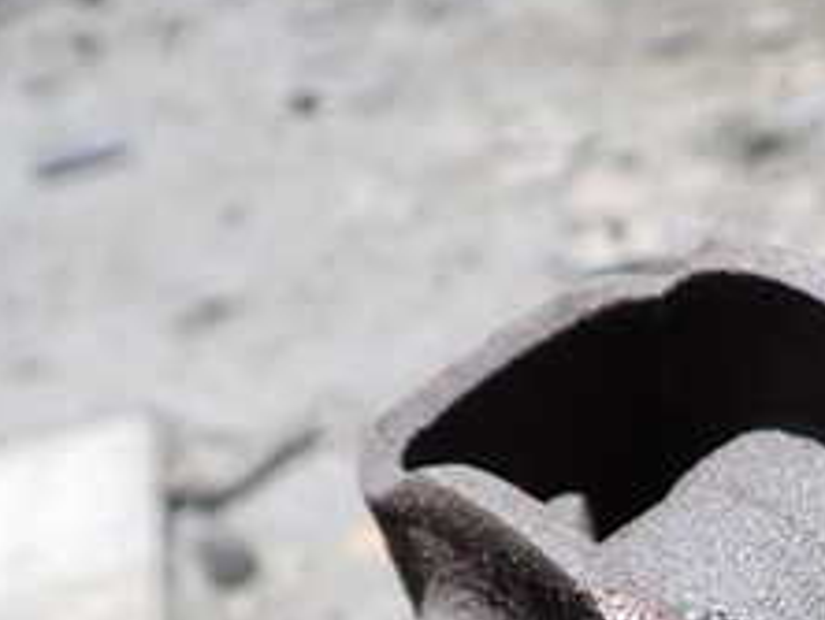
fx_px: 1933
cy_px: 724
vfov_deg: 17.5
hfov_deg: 22.7
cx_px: 914
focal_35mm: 81
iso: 100
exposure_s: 1/400
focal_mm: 5.4
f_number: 3.2
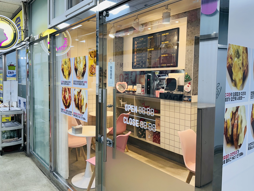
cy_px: 89
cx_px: 110
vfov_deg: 49.7
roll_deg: -1.5
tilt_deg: -4.5
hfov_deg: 63.2
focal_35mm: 28
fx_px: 205
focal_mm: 6.86
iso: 125
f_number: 1.78
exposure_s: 1/120
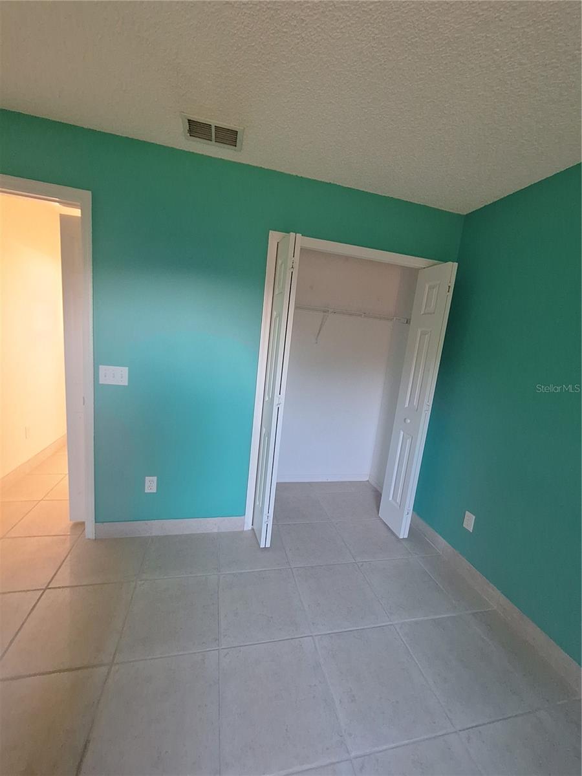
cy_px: 388
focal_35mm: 13
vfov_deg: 106.2
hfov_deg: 89.9
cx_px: 291
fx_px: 291
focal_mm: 1.74
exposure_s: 1/40
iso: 200
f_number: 2.2
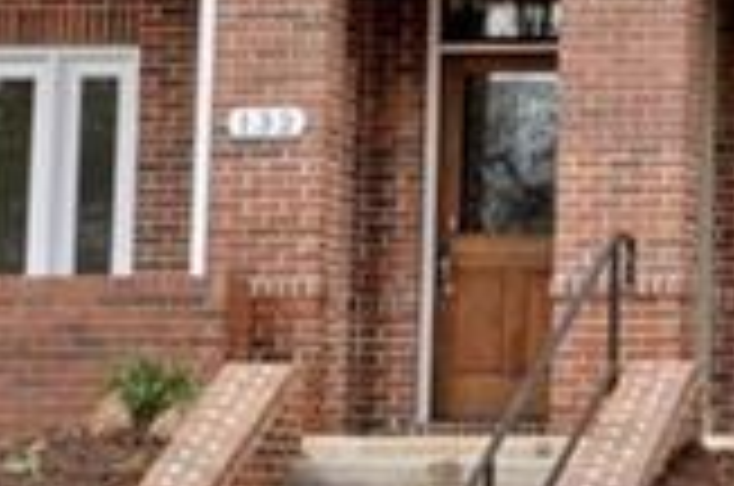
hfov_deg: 9.1
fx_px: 4477
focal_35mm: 220
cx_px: 1184
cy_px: -245
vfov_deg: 6.1
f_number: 8
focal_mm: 35
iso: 200
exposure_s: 1/80
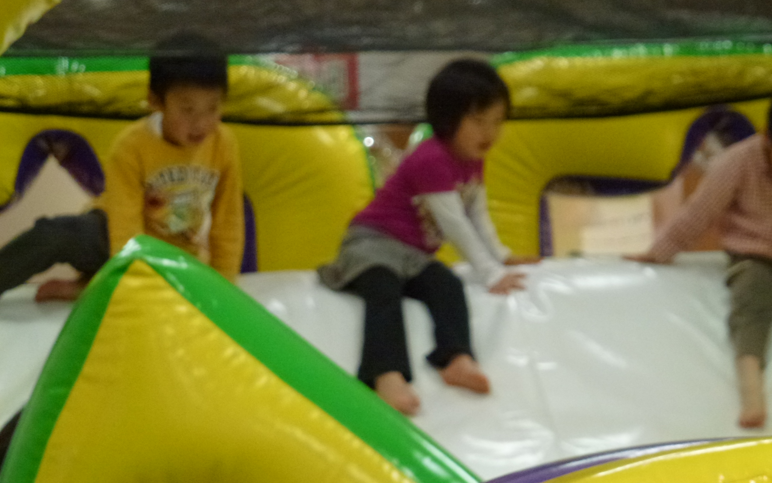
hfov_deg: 13.9
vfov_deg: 8.7
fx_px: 3177
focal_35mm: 151
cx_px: 386
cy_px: 198
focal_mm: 25.5
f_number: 5.3
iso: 640
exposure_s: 1/60
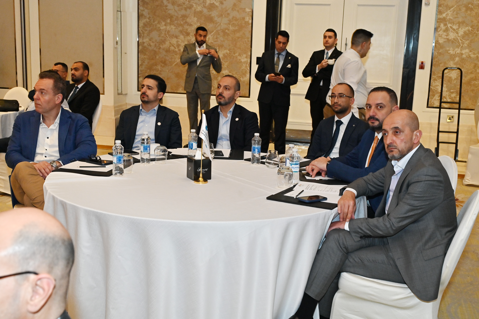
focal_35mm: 42
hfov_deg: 46.4
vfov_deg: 31.9
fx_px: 558
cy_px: 160
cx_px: 240
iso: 1250
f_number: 7.1
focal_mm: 42
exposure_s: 1/125
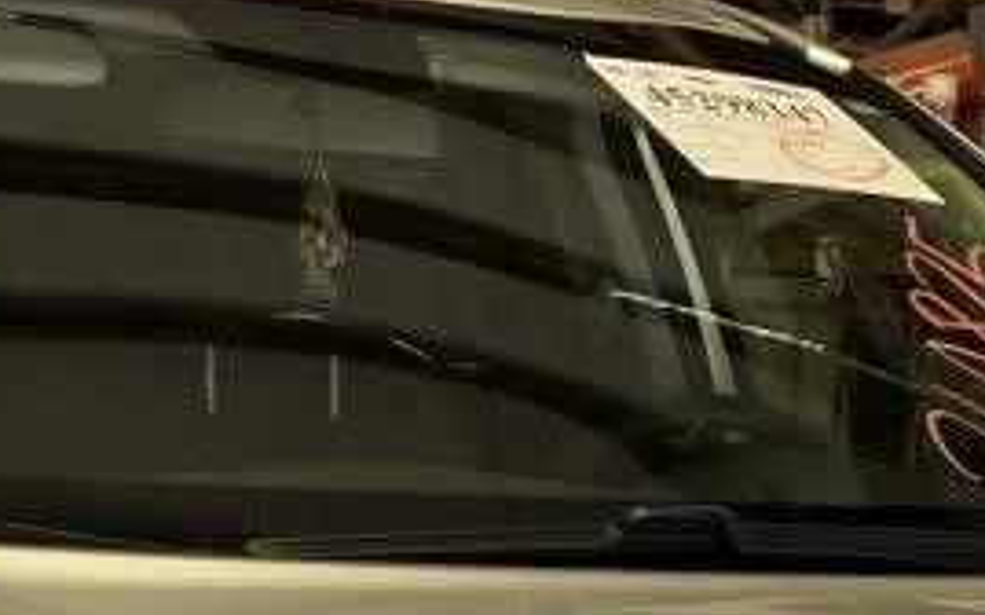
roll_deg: -5.2
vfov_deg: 9.2
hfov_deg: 15.9
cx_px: 769
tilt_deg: -13.4
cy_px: 1380
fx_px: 3516
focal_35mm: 131
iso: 50
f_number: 1.8
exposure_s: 1/122
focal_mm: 4.25
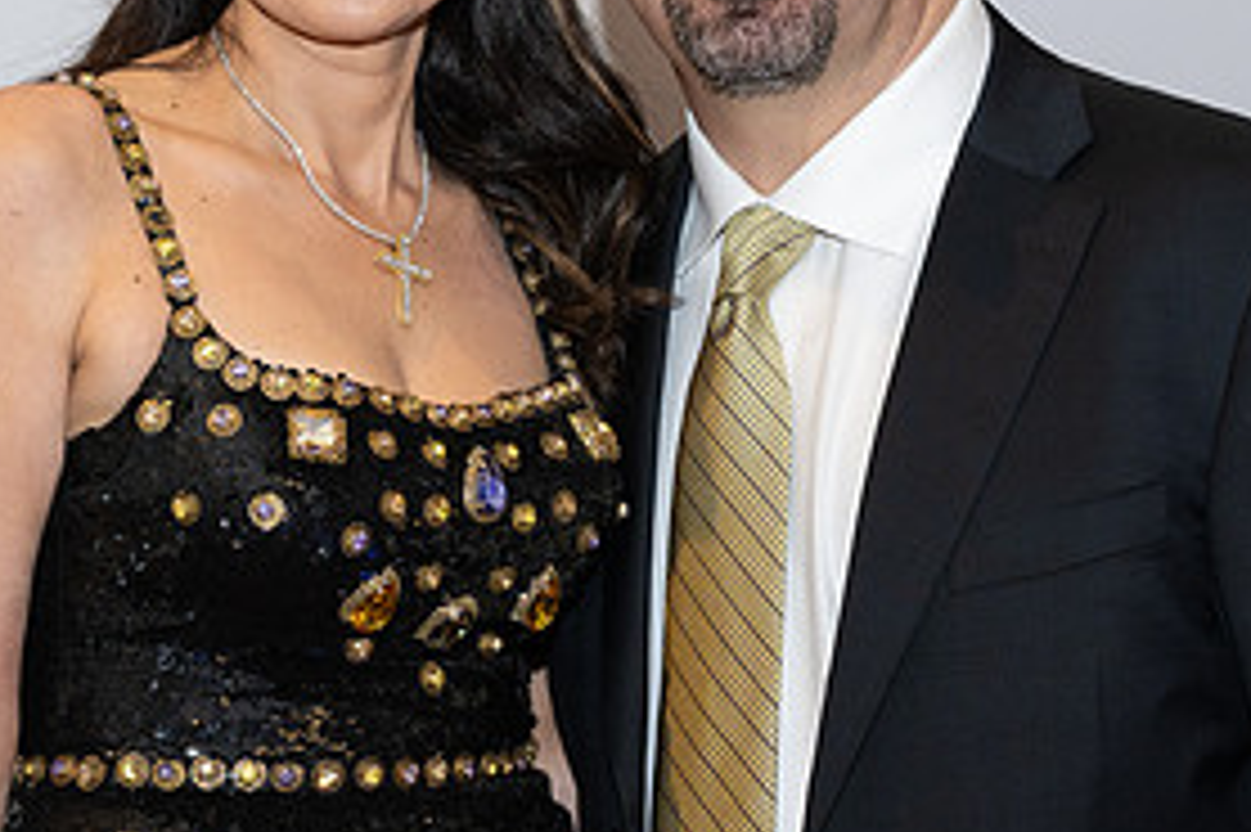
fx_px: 4445
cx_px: 759
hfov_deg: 16.0
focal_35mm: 128
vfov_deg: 10.7
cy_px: 468
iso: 800
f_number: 5.6
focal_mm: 44
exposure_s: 1/100
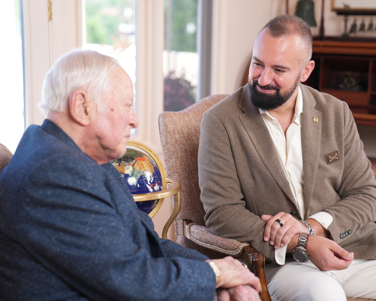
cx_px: 218
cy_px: 151
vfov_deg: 19.4
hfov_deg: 24.1
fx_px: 879
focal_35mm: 79
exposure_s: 1/80
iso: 160
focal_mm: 70
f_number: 2.8
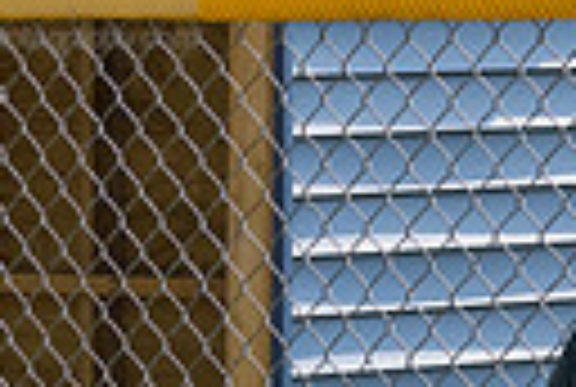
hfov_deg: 5.7
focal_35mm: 352
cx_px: -576
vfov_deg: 3.9
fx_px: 5645
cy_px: 513
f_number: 6.3
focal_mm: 52
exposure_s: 1/1600
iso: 640
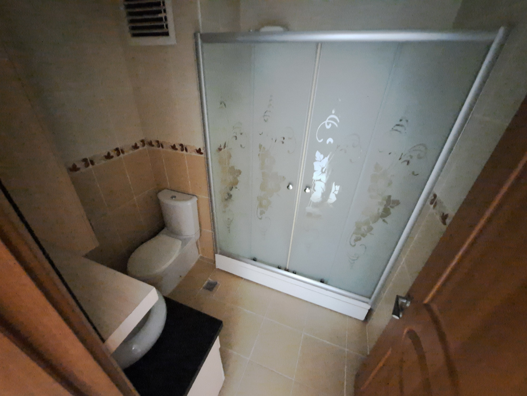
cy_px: 198
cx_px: 264
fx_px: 198
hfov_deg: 106.2
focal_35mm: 13
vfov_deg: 89.9
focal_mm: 1.74
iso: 1600
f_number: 2.2
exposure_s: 1/7
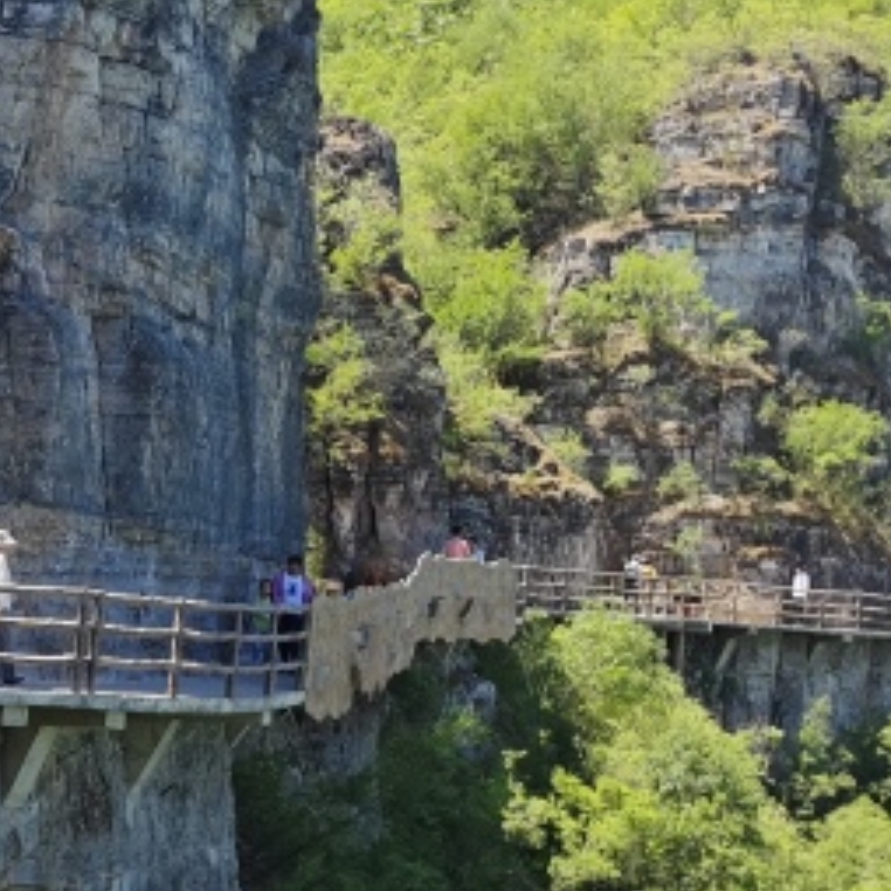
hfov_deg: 18.1
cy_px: 551
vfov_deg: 18.1
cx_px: 288
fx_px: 2796
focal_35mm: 96
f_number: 1.8
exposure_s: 1/629
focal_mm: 5.43
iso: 50
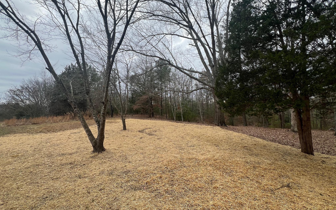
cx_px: 170
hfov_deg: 105.3
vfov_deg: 78.6
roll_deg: +0.6
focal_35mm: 14
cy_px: 100
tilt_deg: +1.4
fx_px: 128
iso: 32
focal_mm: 1.57
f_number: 1.8
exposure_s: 1/490
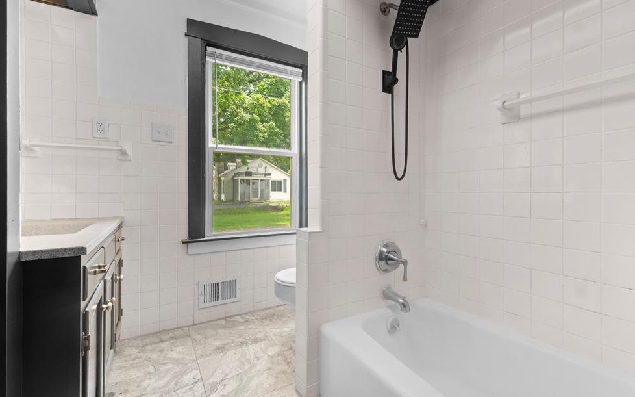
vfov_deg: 71.2
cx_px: 316
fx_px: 277
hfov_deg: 97.8
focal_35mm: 16
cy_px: 203
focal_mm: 10
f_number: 9
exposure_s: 1/3
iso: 200
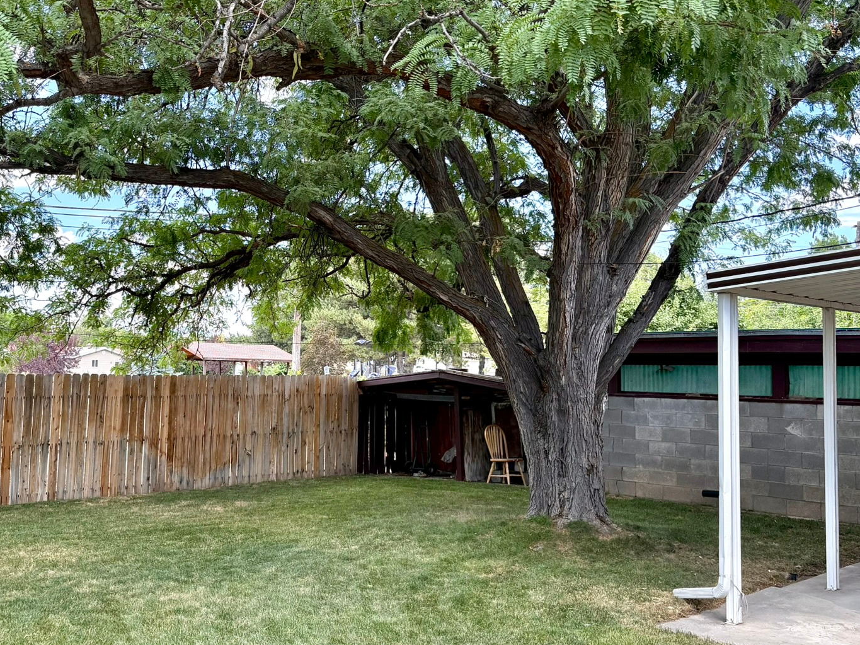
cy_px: 311
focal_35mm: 39
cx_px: 271
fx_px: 969
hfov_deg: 46.9
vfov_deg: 36.8
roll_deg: -0.7
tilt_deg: +4.0
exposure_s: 1/591
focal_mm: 5.96
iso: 64
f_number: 1.6
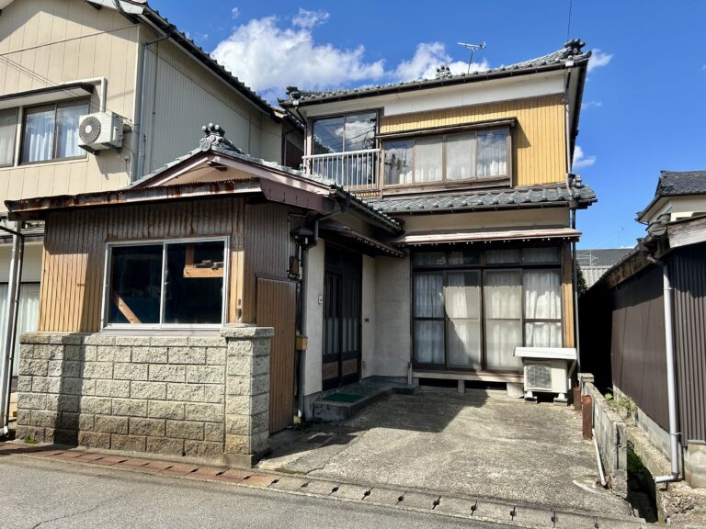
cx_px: 353
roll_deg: -0.4
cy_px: 264
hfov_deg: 67.3
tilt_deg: +6.3
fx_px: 530
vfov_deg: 53.1
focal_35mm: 26
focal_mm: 5.7
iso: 50
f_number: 1.5
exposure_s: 1/3257
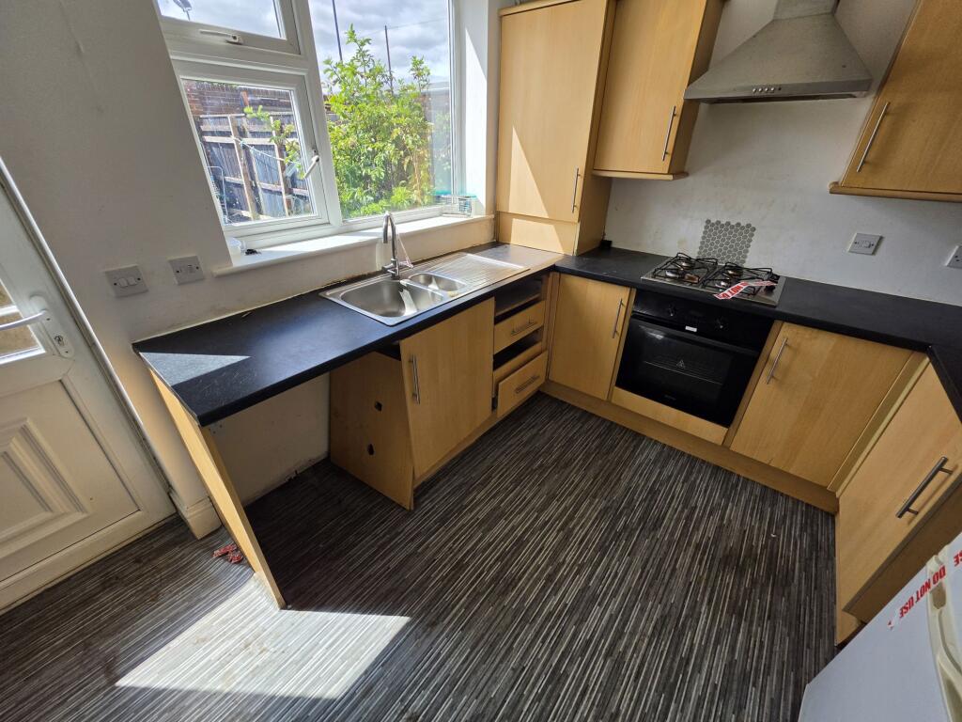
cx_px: 481
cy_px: 361
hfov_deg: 106.2
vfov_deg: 89.9
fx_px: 361
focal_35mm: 13
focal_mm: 2.2
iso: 32
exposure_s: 1/748
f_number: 1.9
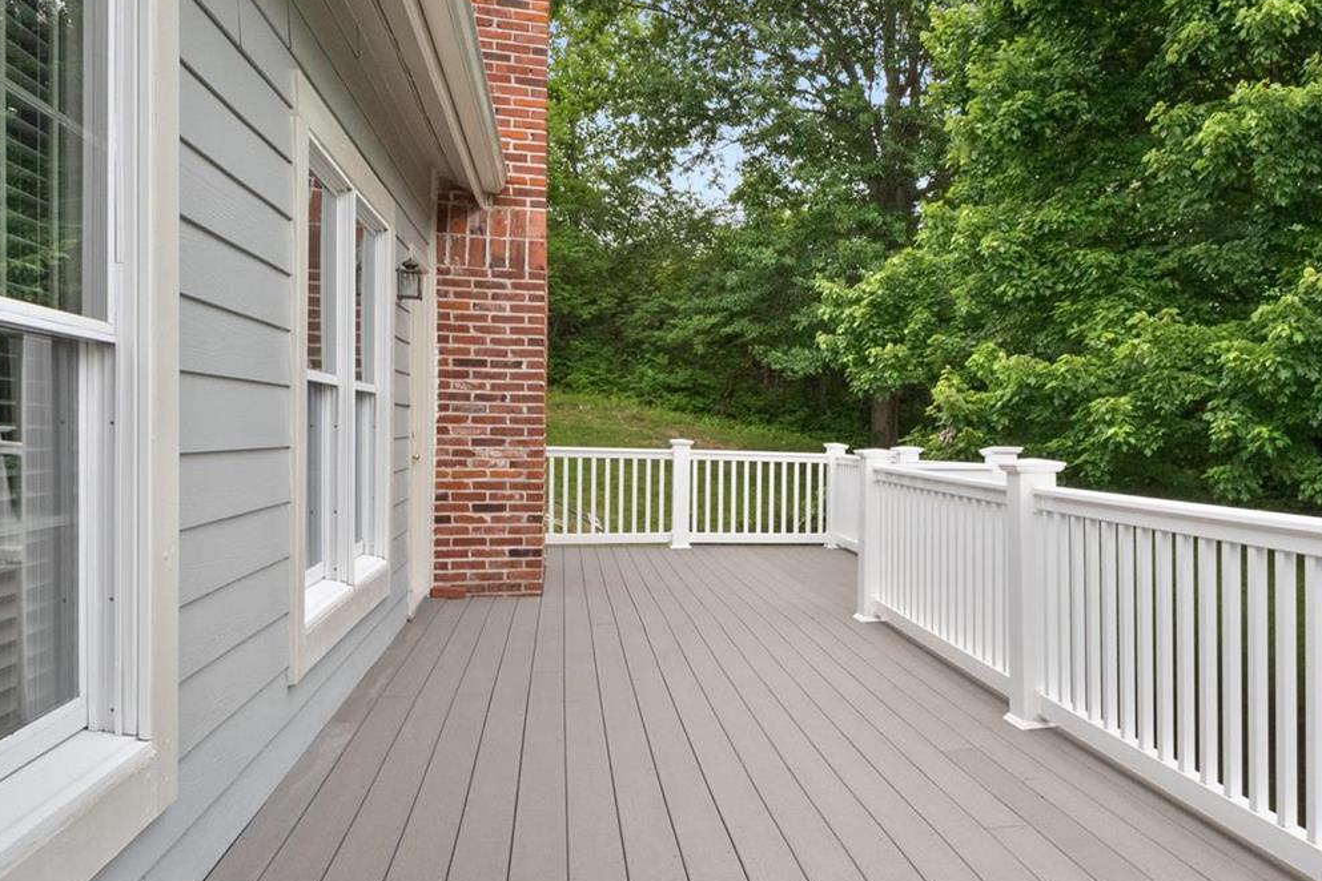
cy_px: 439
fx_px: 1065
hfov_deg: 61.4
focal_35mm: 29
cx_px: 928
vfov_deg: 45.0
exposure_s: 1/250
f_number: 8
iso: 400
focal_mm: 9
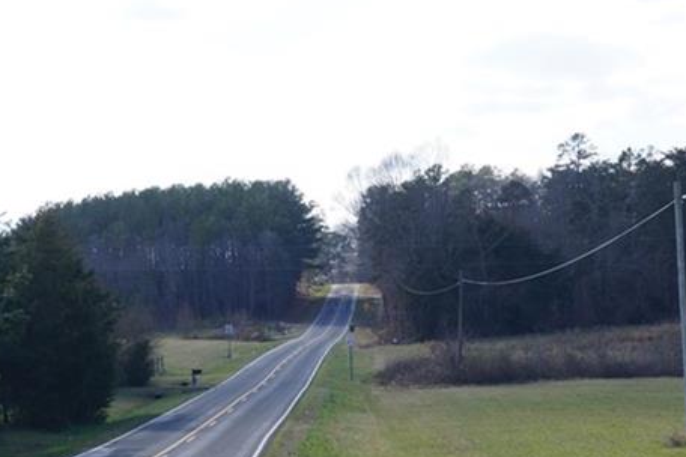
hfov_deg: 20.1
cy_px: 472
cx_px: 492
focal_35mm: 101
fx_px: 1924
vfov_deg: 13.3
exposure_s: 1/100
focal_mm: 30
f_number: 13
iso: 100
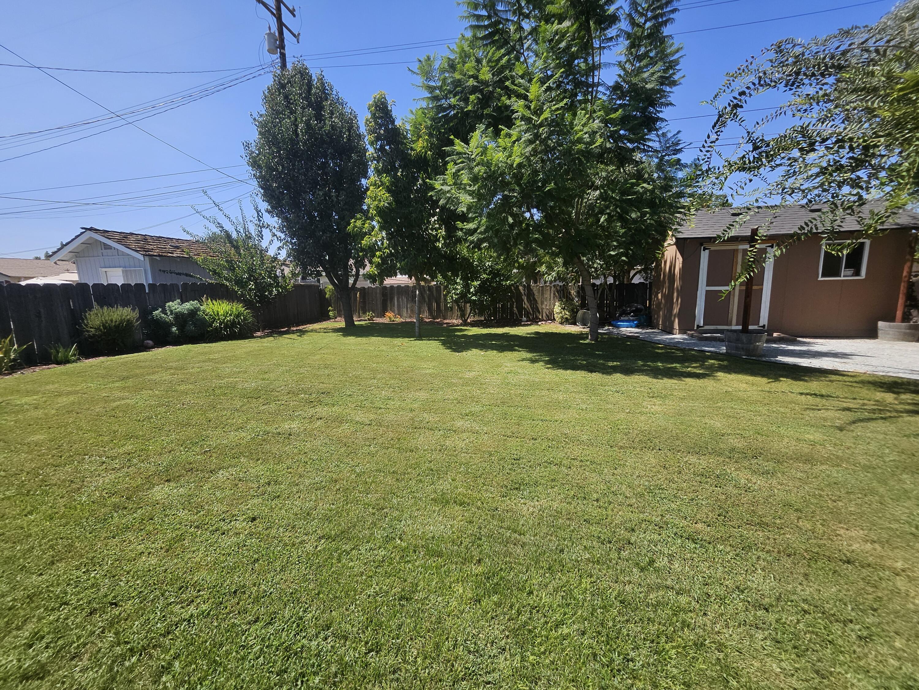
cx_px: 460
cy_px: 345
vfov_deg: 89.9
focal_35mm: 13
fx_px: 345
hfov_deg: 106.2
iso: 32
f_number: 2.2
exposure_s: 1/1022
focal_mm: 1.74
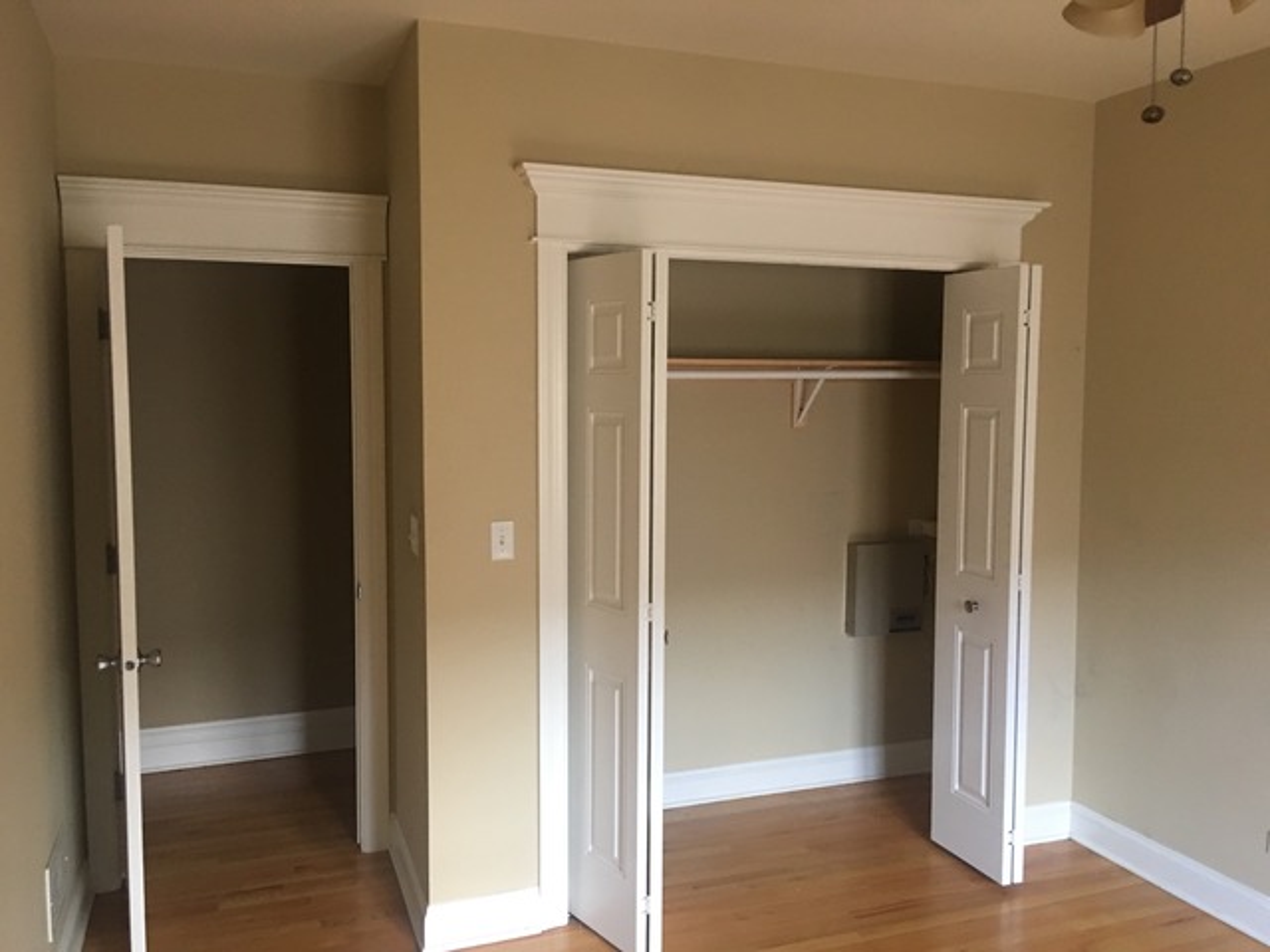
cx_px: 635
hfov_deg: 61.7
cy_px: 476
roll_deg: +0.4
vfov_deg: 48.2
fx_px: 1064
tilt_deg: -3.8
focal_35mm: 29
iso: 80
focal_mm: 4.15
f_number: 2.2
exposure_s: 1/15
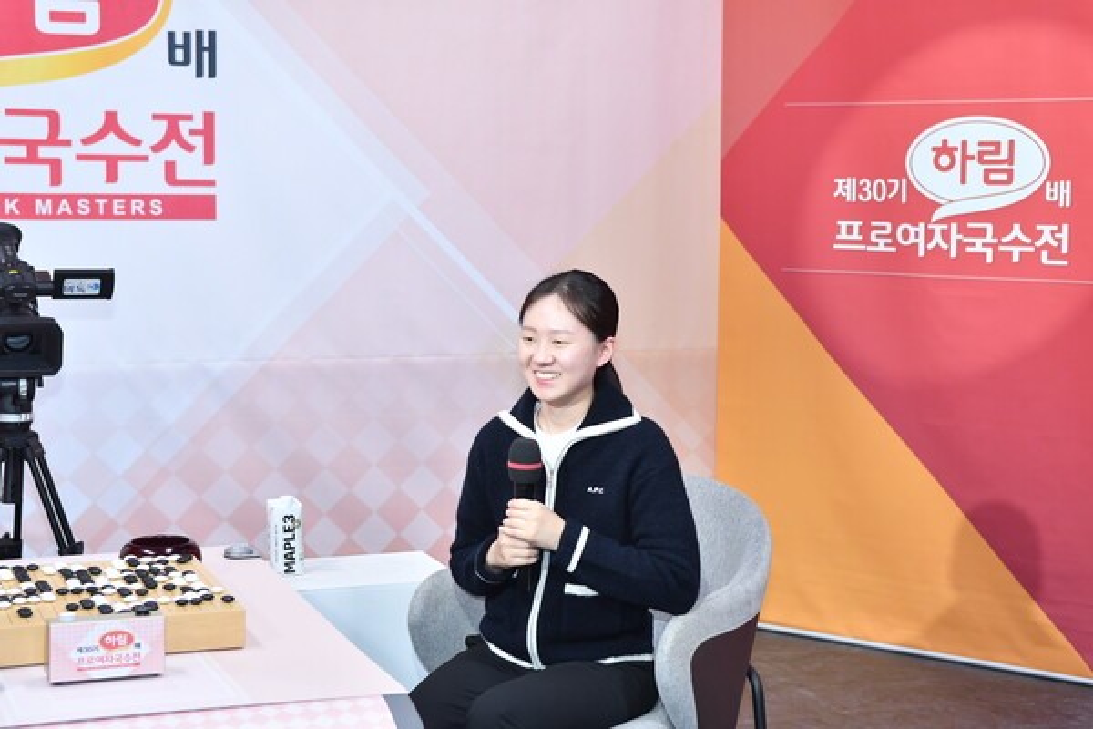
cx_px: 546
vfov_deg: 20.3
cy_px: 364
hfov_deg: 30.1
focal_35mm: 67
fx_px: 2034
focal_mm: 45
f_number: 4
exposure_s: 1/100
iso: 800
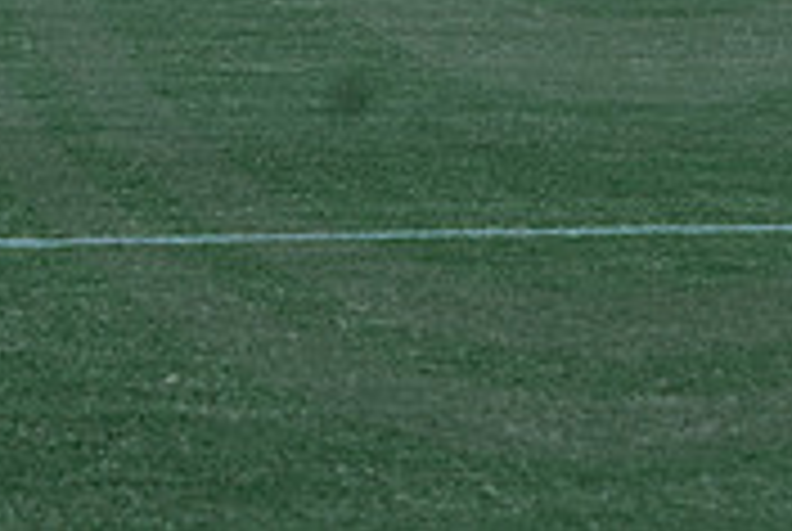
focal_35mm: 296
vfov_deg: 4.6
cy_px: -335
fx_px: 6523
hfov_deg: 6.9
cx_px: 621
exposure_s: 1/640
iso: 640
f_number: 5.6
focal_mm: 90
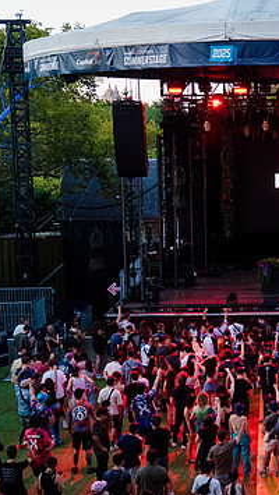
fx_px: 880
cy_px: 265
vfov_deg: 31.4
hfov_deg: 17.2
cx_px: 340
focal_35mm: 67
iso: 4000
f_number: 3.2
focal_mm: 38
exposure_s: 1/400
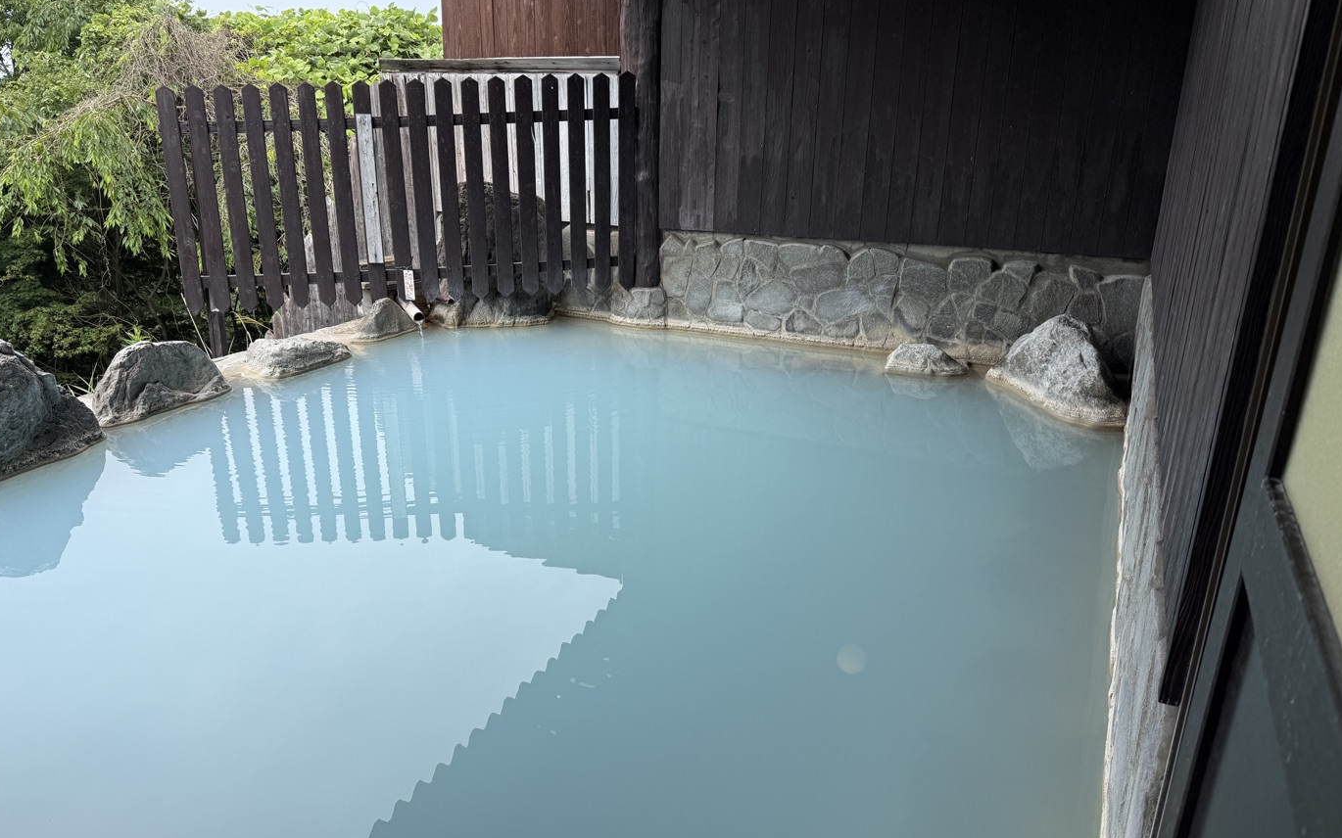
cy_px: 445
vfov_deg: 47.6
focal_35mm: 26
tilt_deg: -19.9
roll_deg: -1.2
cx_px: 660
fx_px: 951
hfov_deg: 70.4
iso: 80
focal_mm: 6.76
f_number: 1.78
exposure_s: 1/1770
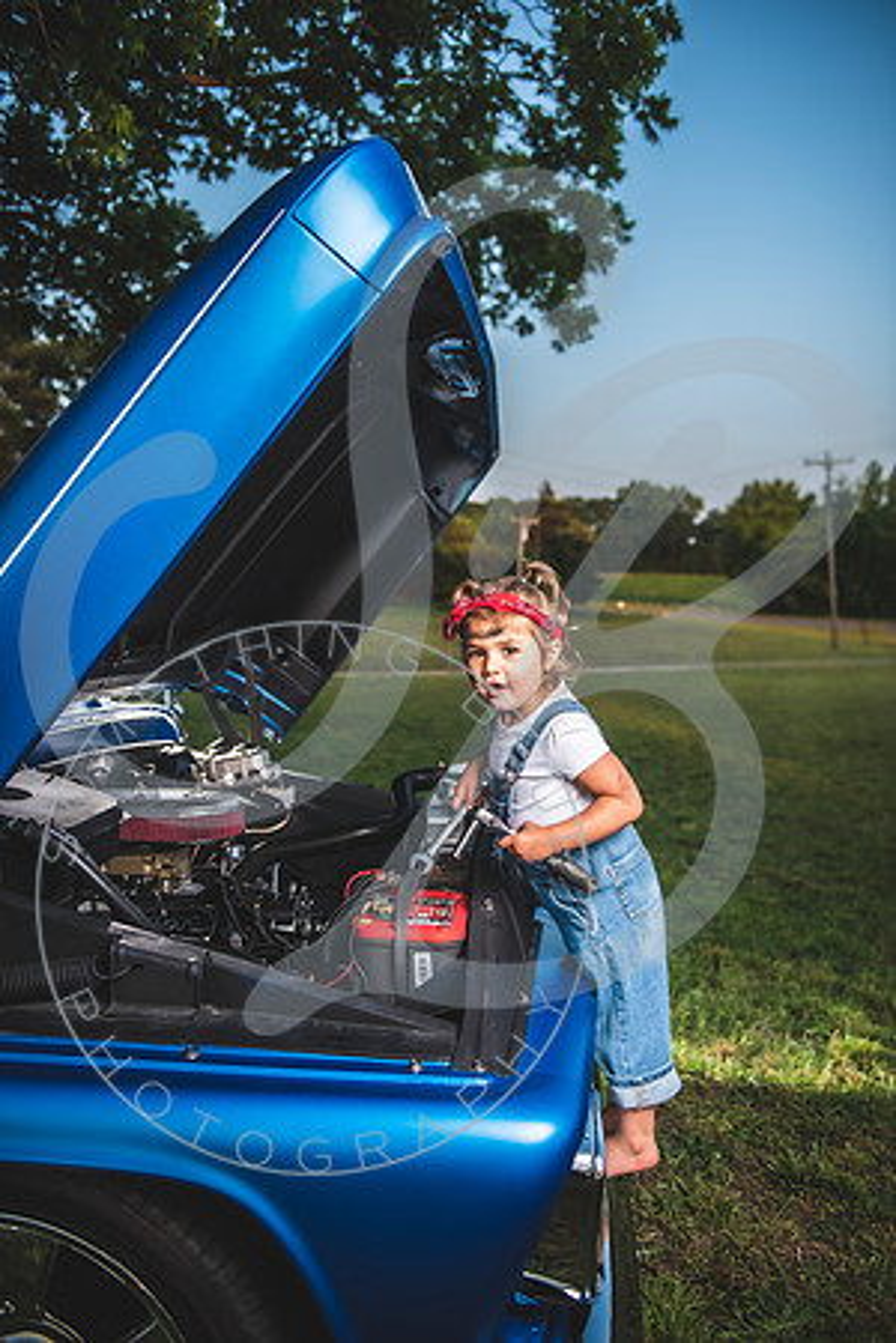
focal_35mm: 28
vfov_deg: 65.5
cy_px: 672
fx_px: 1045
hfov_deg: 46.4
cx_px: 448
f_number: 2.8
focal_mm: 28
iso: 100
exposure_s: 1/500
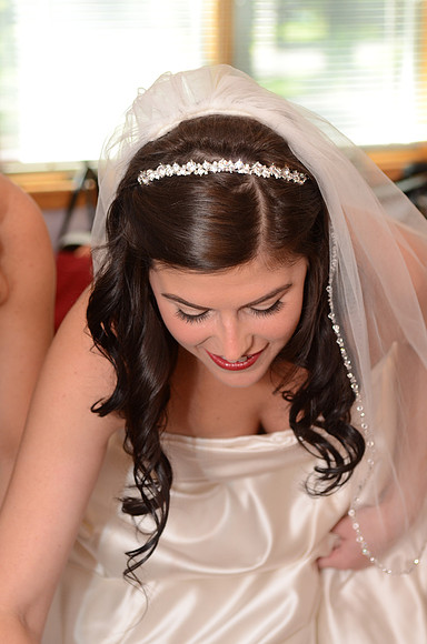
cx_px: 214
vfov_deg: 24.7
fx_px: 1475
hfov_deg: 16.5
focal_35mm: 82
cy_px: 322
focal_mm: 55
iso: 640
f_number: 4.5
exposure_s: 1/200
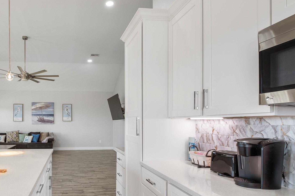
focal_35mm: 23
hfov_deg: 74.0
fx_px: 188
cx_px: 101
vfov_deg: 54.5
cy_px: 122
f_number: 7.1
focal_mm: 10
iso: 200
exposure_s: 1/50
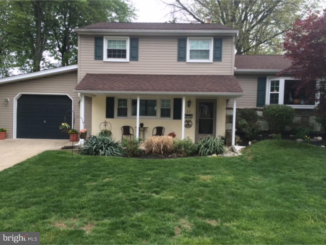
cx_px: 163
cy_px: 122
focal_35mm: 29
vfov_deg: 48.2
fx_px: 273
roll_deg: -1.0
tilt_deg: -2.8
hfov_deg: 61.7
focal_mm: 4.15
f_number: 2.2
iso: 32
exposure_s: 1/446
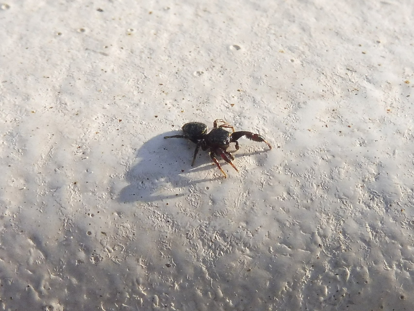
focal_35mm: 24
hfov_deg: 71.6
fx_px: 287
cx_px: 207
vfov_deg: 56.8
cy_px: 156
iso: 100
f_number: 4
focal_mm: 4.3
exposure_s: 1/500
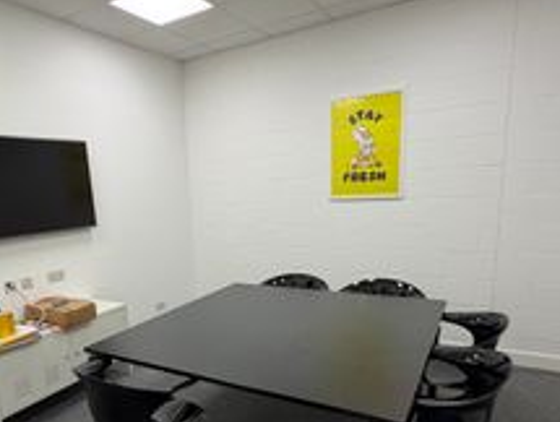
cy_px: 276
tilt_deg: -10.6
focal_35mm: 26
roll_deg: +3.4
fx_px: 421
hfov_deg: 66.6
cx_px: 227
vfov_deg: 52.3
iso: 125
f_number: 2.2
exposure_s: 1/100
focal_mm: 2.22
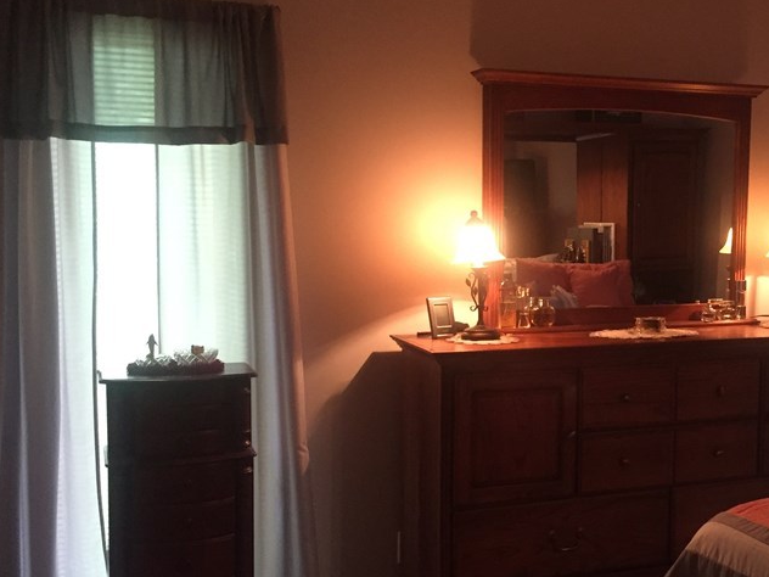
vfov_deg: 30.8
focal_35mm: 47
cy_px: 324
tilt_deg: -6.4
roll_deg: -0.5
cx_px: 543
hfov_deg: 39.7
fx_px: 1044
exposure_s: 1/30
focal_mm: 4.15
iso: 250
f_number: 2.2
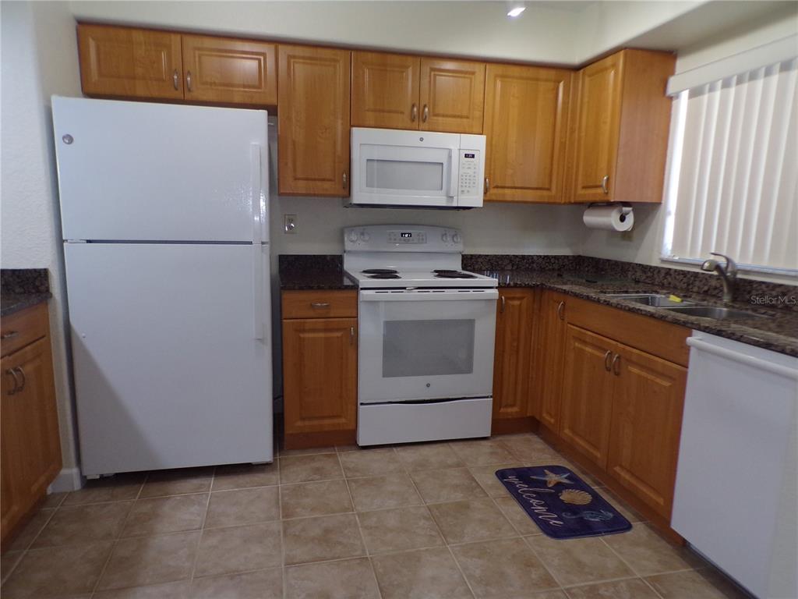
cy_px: 300
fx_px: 553
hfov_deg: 71.6
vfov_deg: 56.8
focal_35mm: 24
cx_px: 399
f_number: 3
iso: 200
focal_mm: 4.3
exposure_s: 1/34
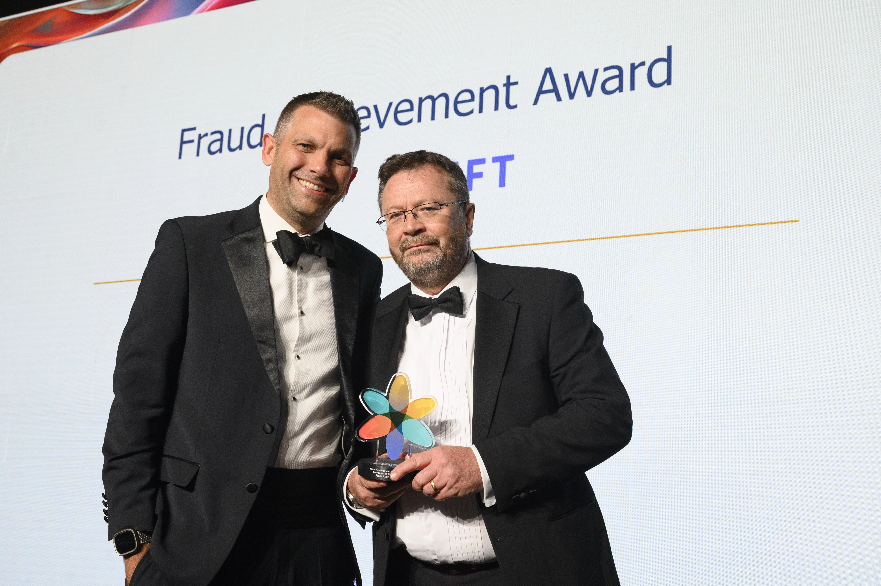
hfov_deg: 42.8
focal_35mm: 46
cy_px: 293
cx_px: 440
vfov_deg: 29.2
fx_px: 1125
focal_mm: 46
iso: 3200
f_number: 8
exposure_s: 1/250
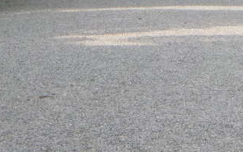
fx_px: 2259
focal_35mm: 341
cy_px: 37
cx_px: 177
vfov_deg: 3.9
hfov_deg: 6.2
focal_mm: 18
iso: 125
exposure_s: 1/125
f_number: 5.7
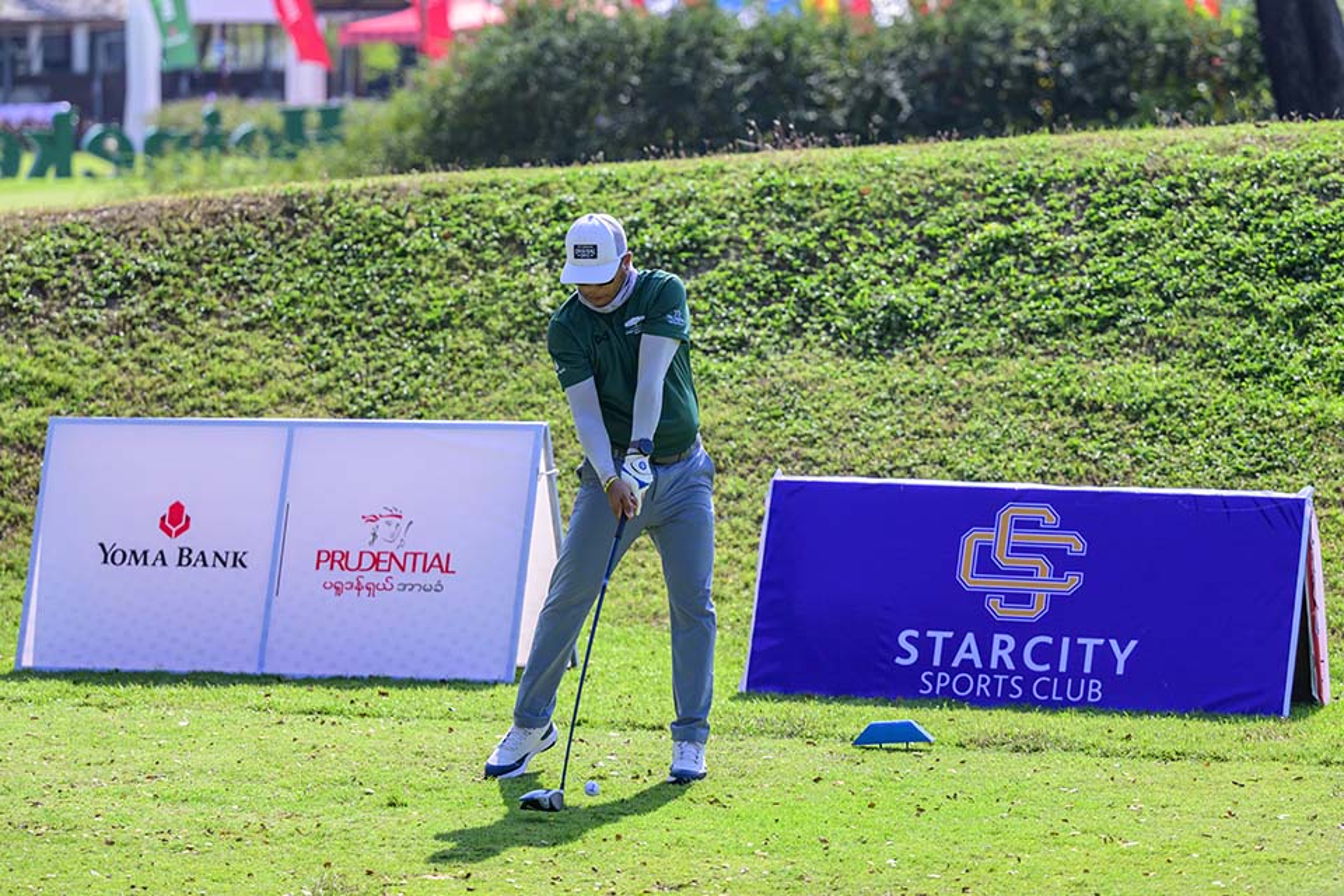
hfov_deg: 17.1
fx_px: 4480
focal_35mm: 120
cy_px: 448
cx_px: 672
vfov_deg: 11.4
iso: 640
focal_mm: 120
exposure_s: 1/10000
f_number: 2.8
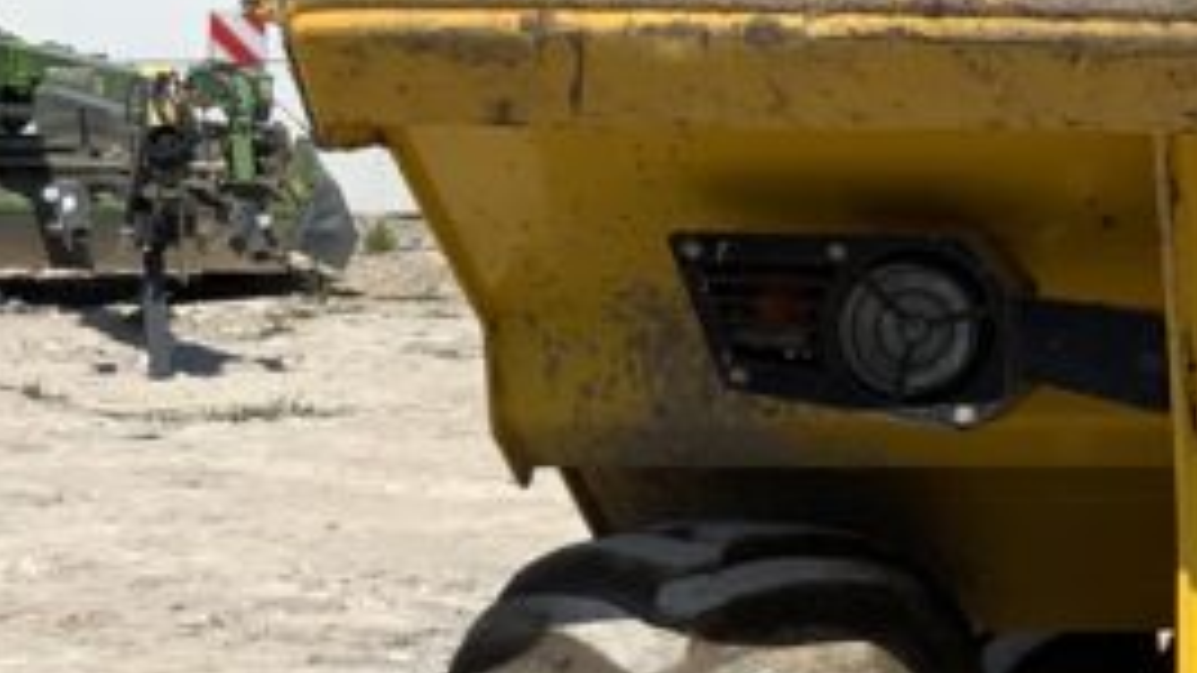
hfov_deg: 16.3
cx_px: 1748
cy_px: 323
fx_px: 3839
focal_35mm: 121
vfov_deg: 10.0
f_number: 1.8
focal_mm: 3
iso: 20
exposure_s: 1/3125
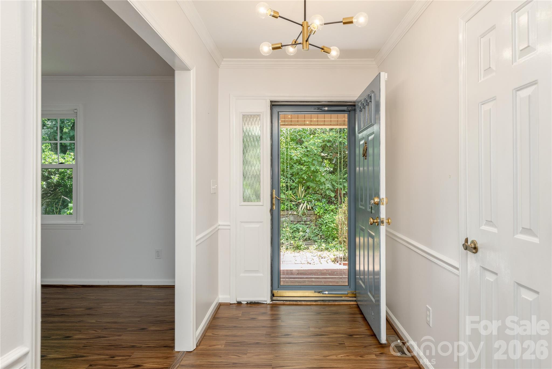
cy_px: 184
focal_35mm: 21
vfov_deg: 59.6
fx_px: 322
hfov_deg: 81.2
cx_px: 276
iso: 320
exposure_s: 1/100
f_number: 7.1
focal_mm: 21
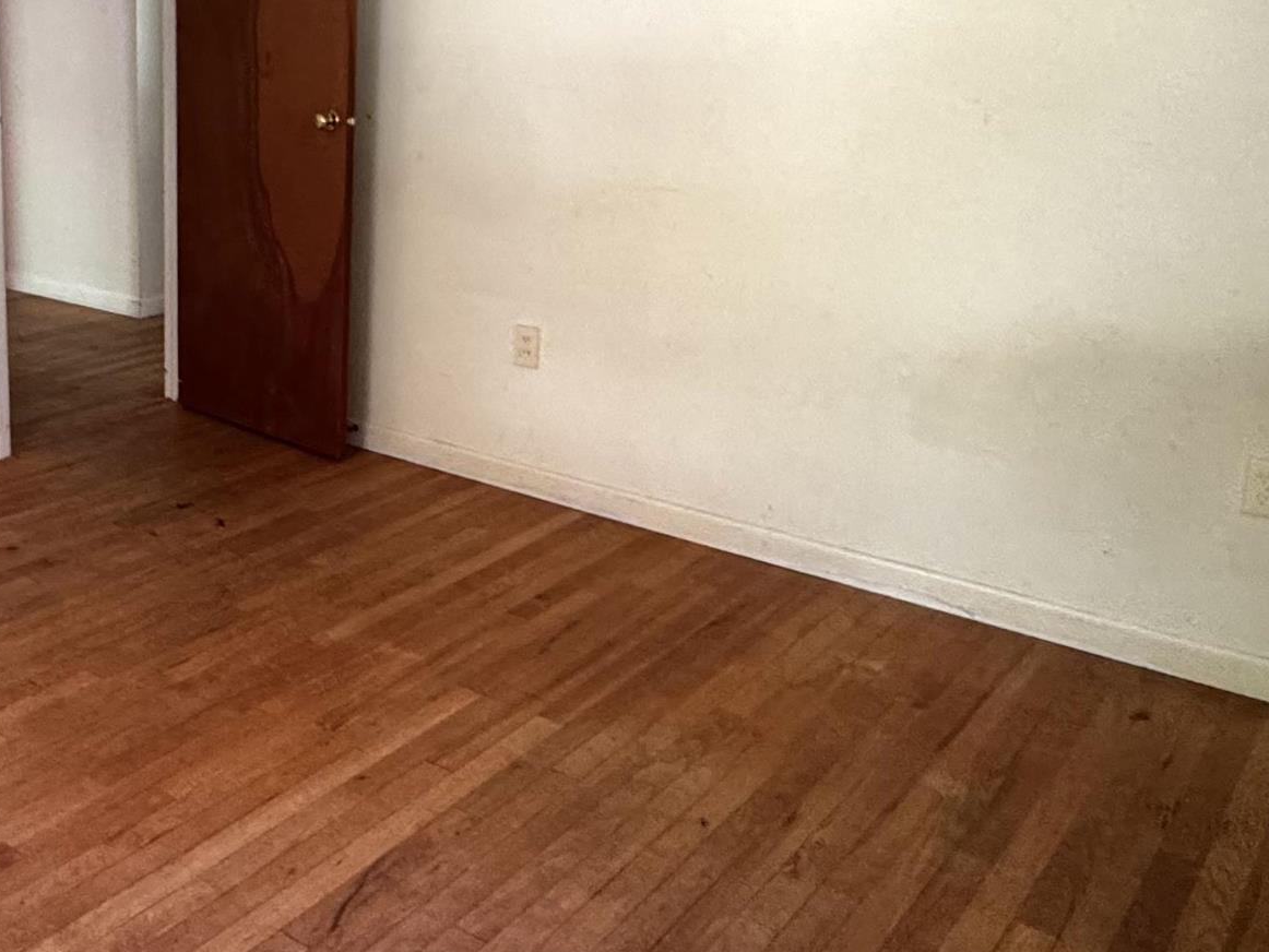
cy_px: 297
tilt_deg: -11.7
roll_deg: +0.7
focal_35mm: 37
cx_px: 194
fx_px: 1357
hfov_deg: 46.5
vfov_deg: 38.1
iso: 500
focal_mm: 2.22
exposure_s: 1/60
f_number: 2.2
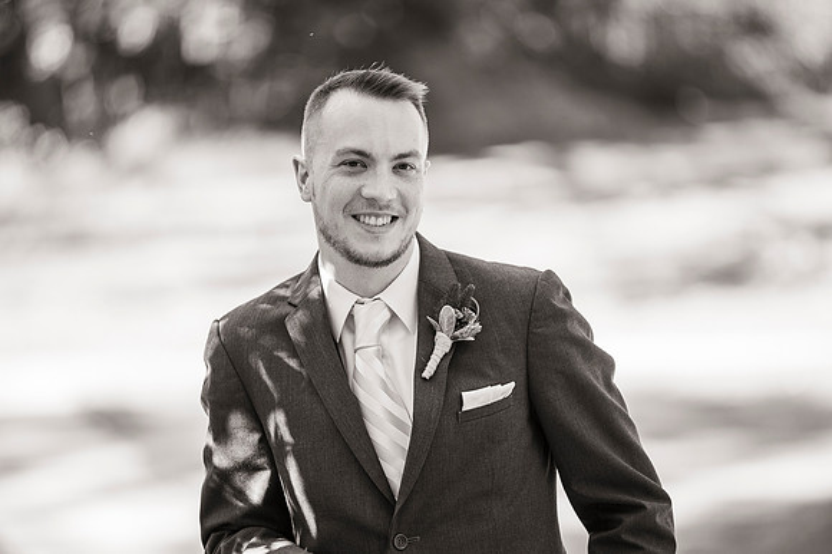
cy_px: 277
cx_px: 416
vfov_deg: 6.9
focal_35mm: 200
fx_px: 4619
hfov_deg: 10.3
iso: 160
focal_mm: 200
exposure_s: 1/160
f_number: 3.2
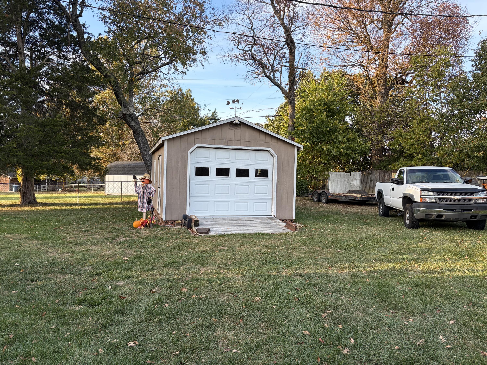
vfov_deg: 53.1
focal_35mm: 26
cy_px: 182
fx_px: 366
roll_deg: -1.3
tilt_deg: -1.1
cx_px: 244
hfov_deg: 67.3
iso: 64
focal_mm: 5.96
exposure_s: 1/404
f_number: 1.6
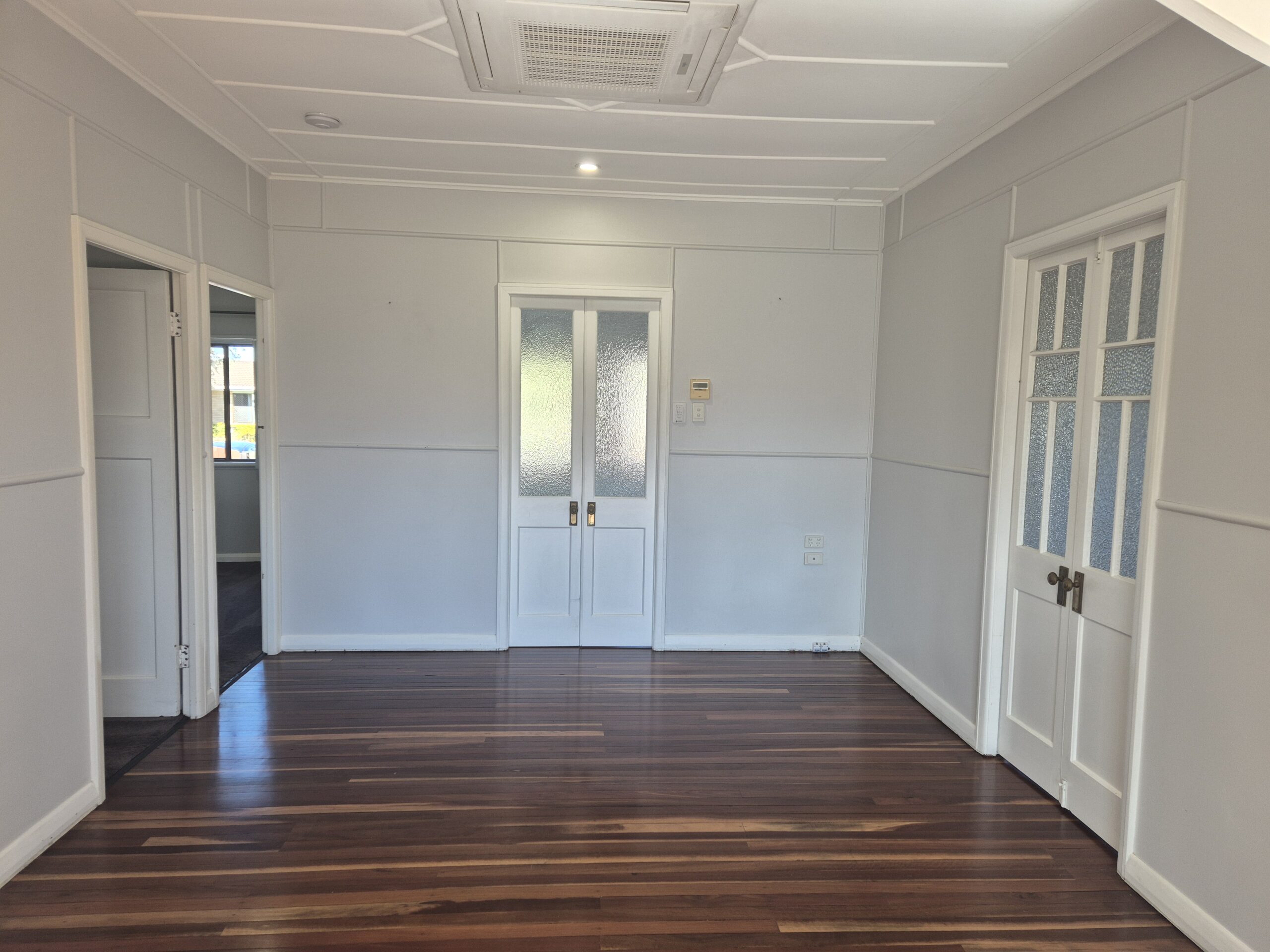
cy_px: 476
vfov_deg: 58.9
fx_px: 844
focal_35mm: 23
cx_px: 635
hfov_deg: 73.9
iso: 64
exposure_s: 1/100
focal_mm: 5.4
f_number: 1.8
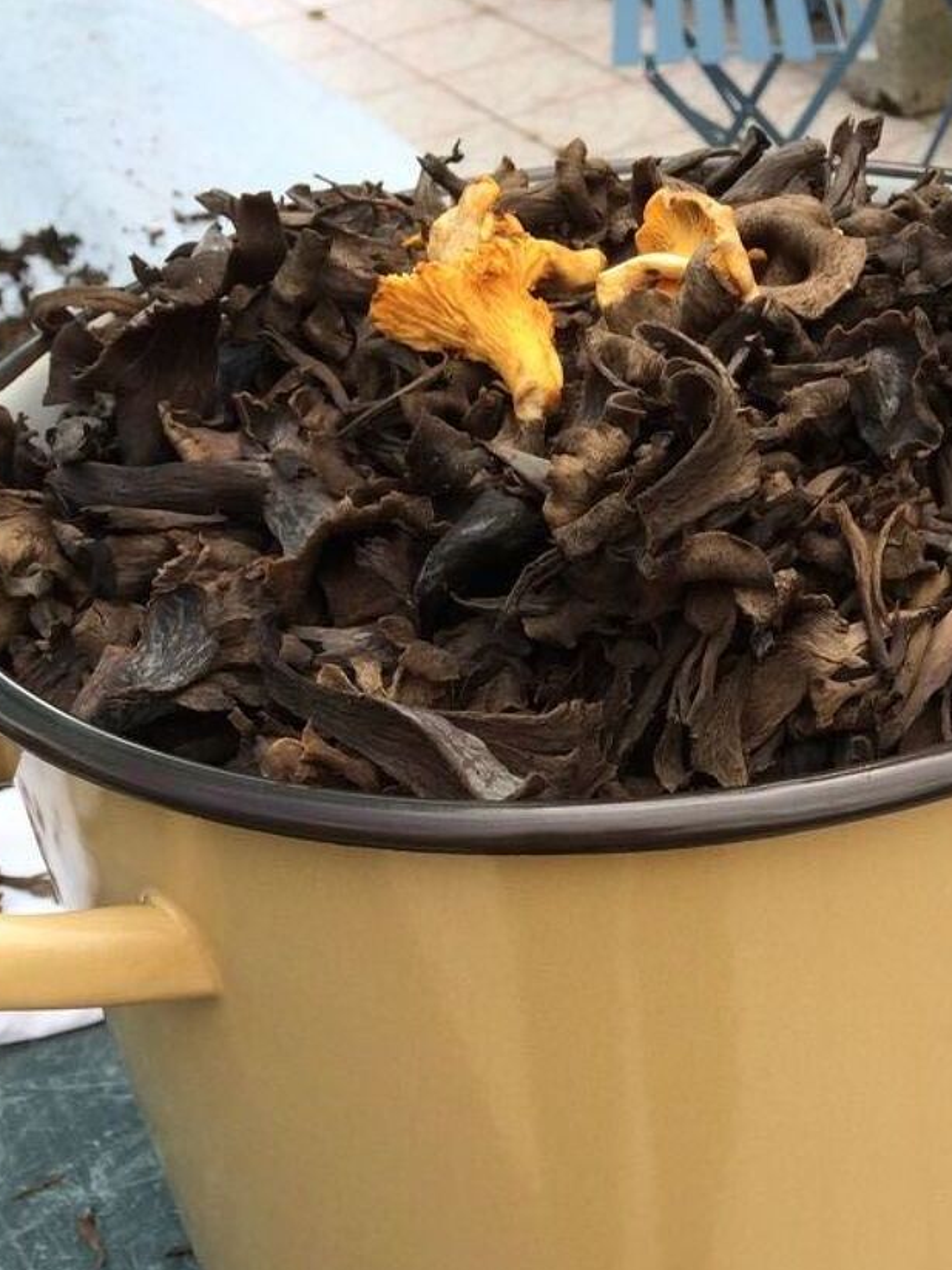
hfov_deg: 30.6
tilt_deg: -40.0
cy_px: 851
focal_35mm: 47
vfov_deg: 39.9
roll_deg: +0.2
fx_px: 1724
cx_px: 650
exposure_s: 1/494
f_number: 2.2
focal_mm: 4.15
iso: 32
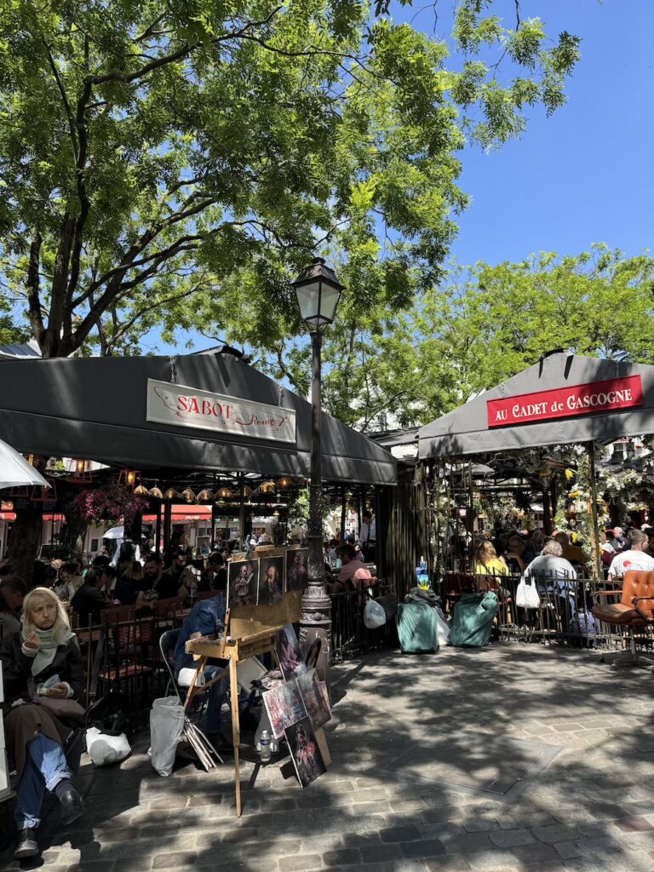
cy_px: 436
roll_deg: +0.4
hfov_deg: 56.8
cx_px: 327
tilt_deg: +9.4
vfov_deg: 71.6
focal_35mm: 24
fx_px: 605
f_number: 1.78
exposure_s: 1/1395
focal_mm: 6.76
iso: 80
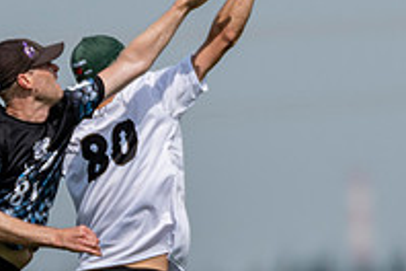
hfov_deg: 1.0
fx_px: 24200
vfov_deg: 0.6
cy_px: 202
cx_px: 159
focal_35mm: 2146
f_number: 4
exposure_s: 1/2000
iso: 100
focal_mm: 400
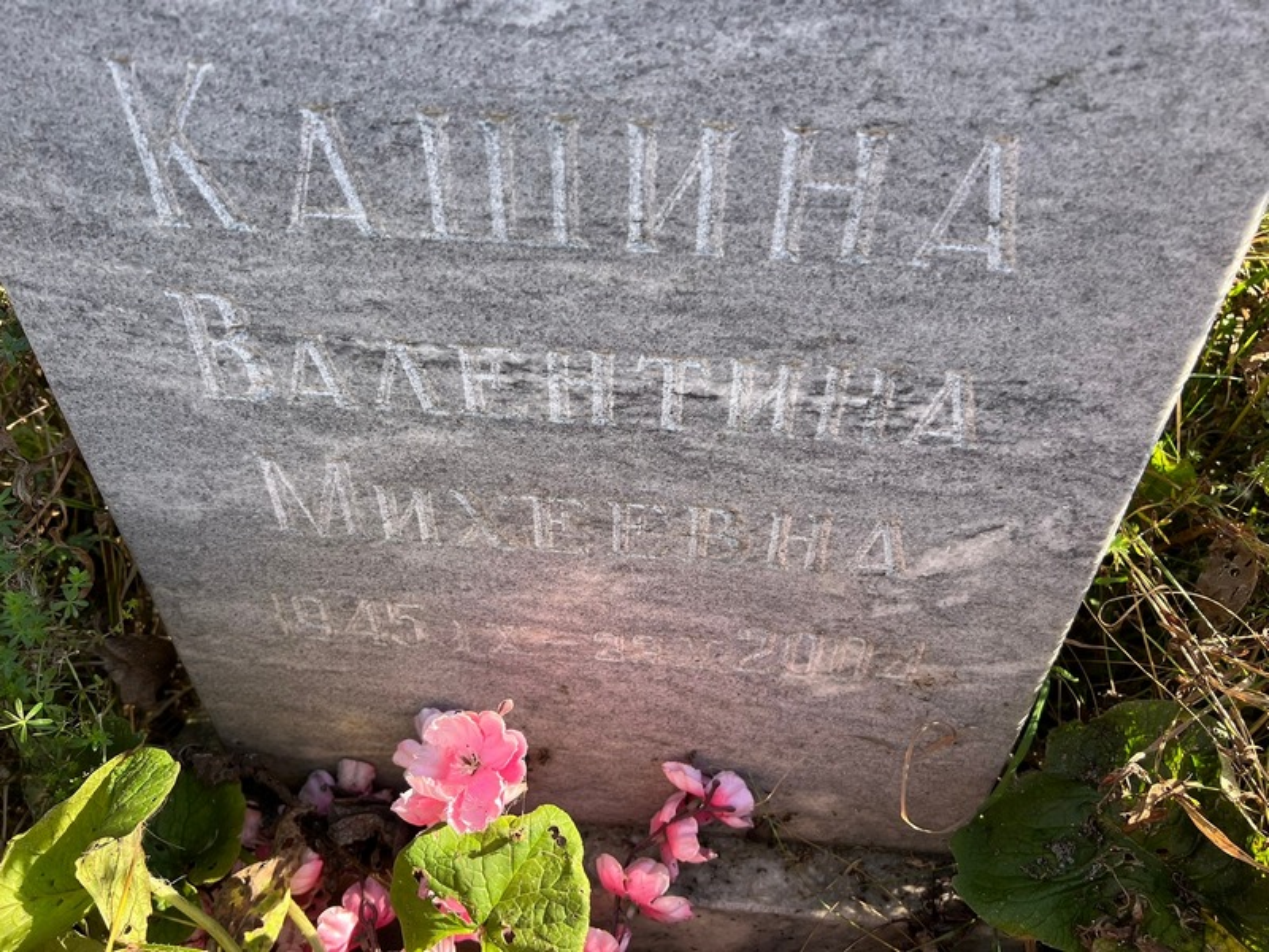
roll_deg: -0.8
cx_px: 634
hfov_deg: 67.3
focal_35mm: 26
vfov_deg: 53.1
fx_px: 953
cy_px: 476
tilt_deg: -39.7
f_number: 1.5
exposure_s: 1/597
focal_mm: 5.7
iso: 50
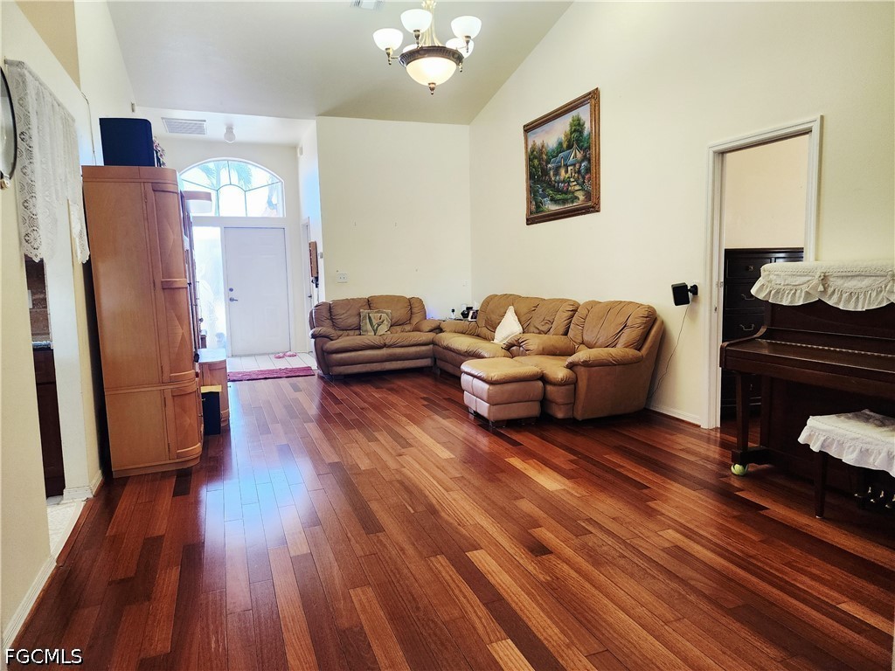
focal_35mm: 23
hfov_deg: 73.9
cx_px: 448
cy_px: 336
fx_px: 595
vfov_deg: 58.9
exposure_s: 1/120
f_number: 1.8
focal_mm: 6.4
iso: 200
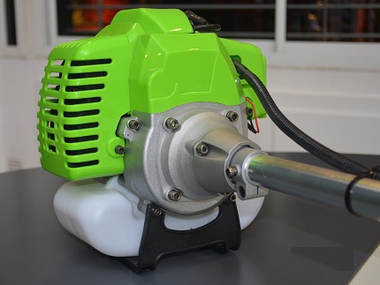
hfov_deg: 29.4
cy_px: 142
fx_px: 725
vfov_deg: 22.3
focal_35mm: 66
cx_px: 177
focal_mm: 40
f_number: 5.3
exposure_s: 1/15
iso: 100
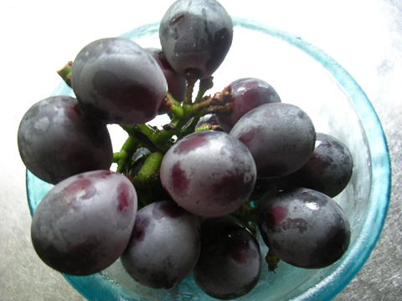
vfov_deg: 37.7
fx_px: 441
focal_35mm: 38
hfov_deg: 49.0
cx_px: 201
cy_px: 150
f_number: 2.8
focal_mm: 5.8
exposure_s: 1/7
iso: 50
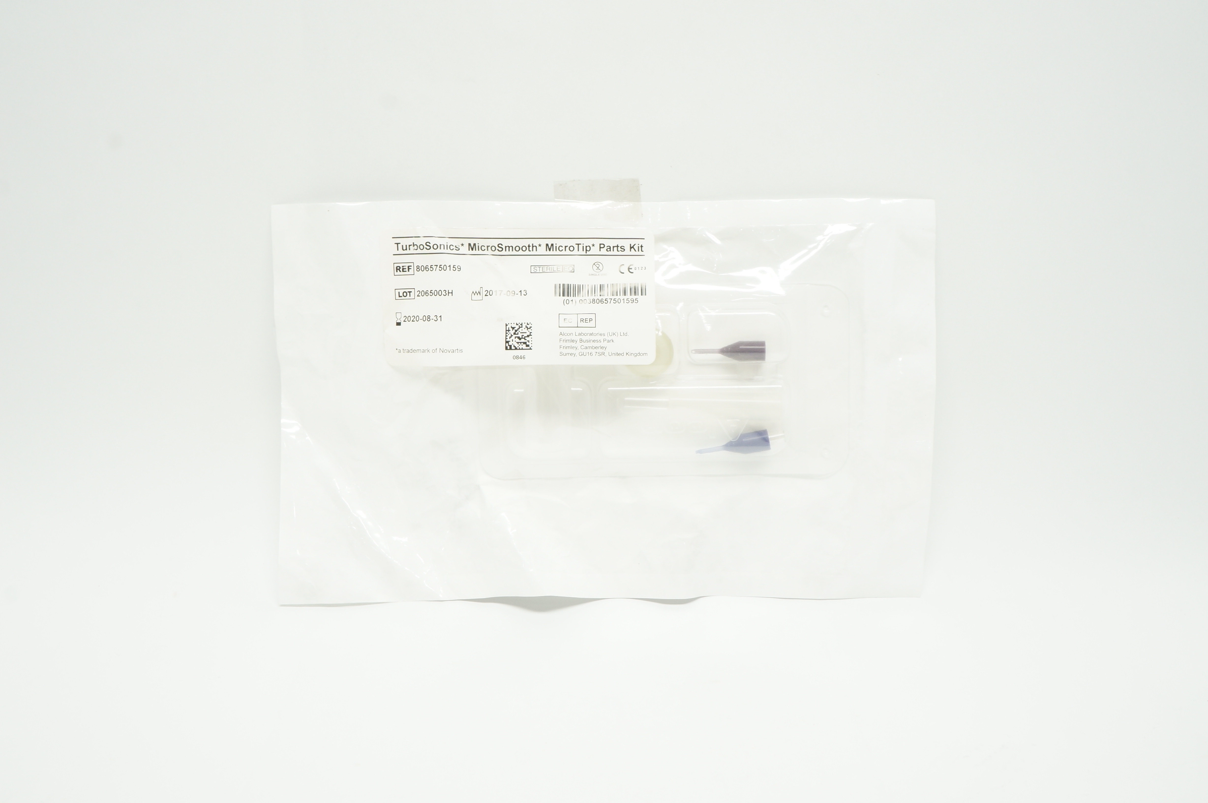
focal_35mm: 33
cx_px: 604
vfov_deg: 39.9
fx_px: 1106
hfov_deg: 57.3
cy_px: 402
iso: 400
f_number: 11
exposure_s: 1/15
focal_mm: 22
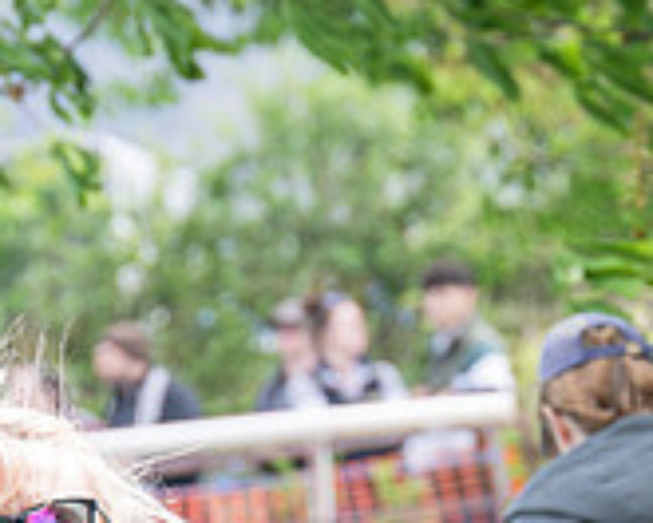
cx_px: -95
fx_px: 11093
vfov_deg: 2.7
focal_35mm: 574
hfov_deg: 3.4
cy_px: 608
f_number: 5
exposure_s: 1/400
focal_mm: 98
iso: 200
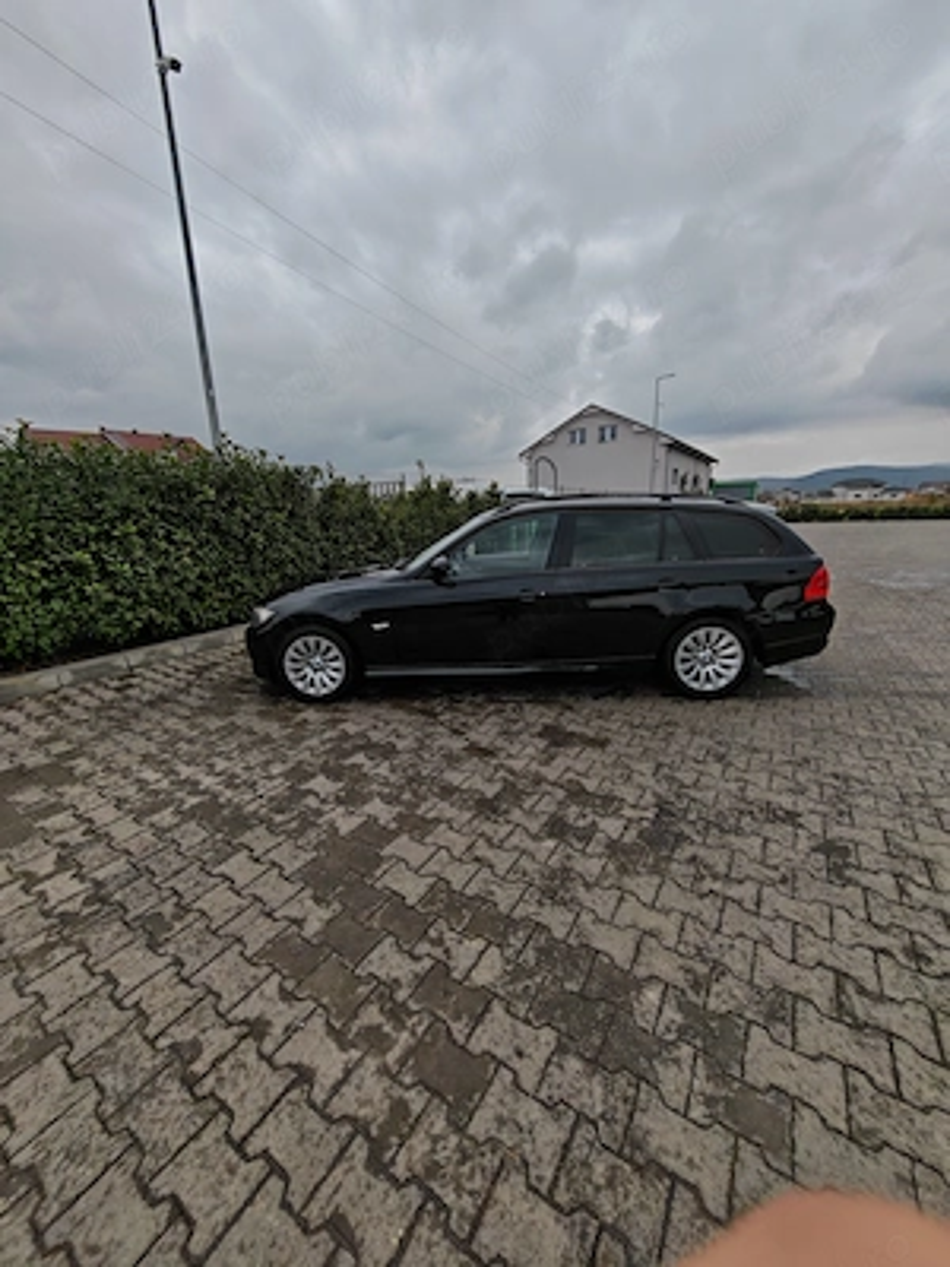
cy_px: 634
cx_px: 475
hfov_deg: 94.5
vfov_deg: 110.5
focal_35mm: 12
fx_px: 439
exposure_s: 1/480
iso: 50
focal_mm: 1.82
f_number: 2
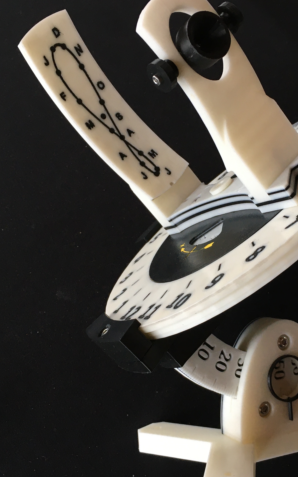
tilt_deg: -63.9
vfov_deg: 42.6
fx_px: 611
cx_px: 218
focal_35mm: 47
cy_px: 253
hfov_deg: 27.1
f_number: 2.2
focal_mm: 4.15
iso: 50
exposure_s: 1/30
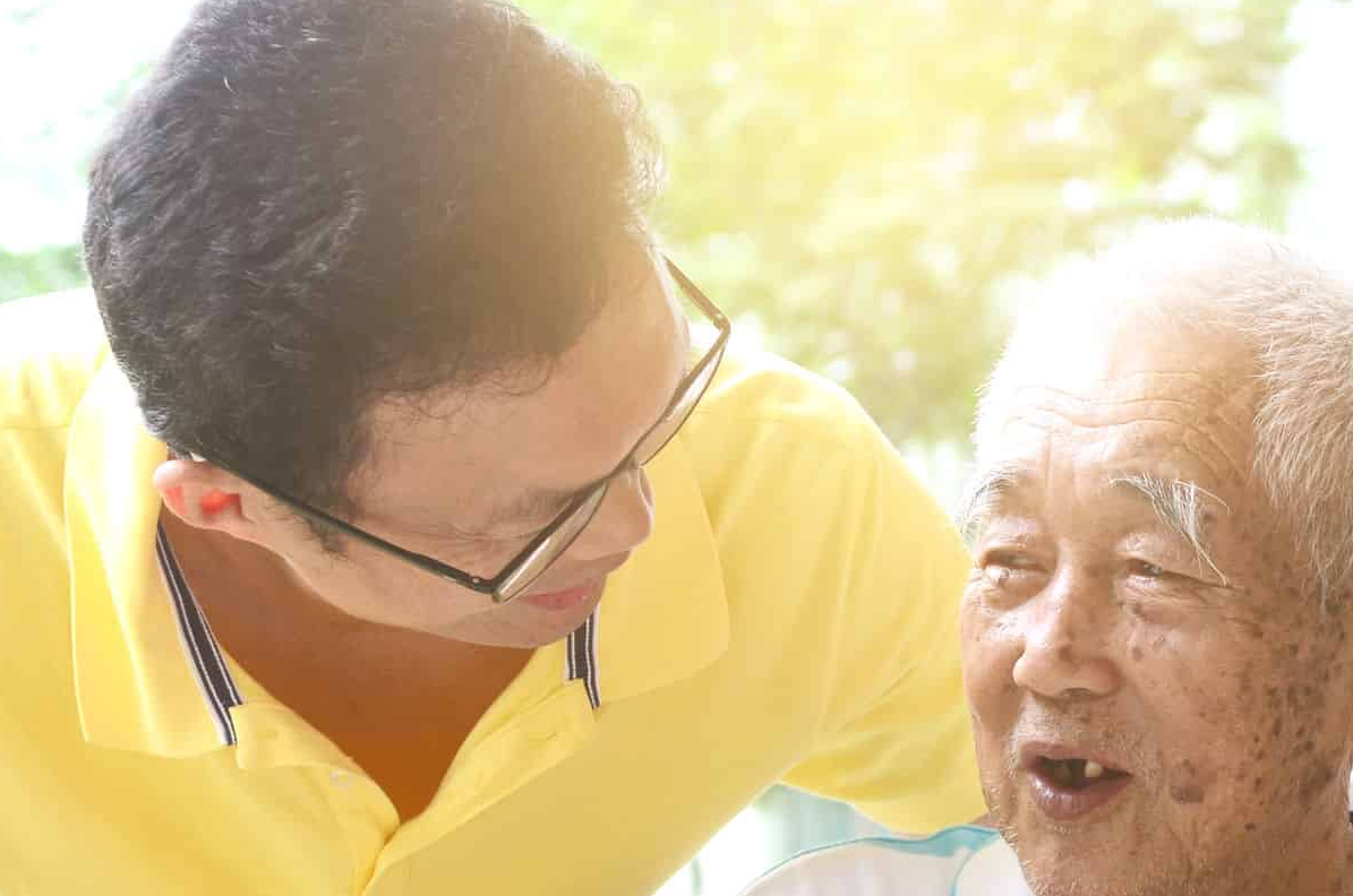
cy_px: 734
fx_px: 4502
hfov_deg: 17.0
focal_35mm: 120
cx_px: 1029
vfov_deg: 11.3
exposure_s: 1/160
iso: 160
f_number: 4.5
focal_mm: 38
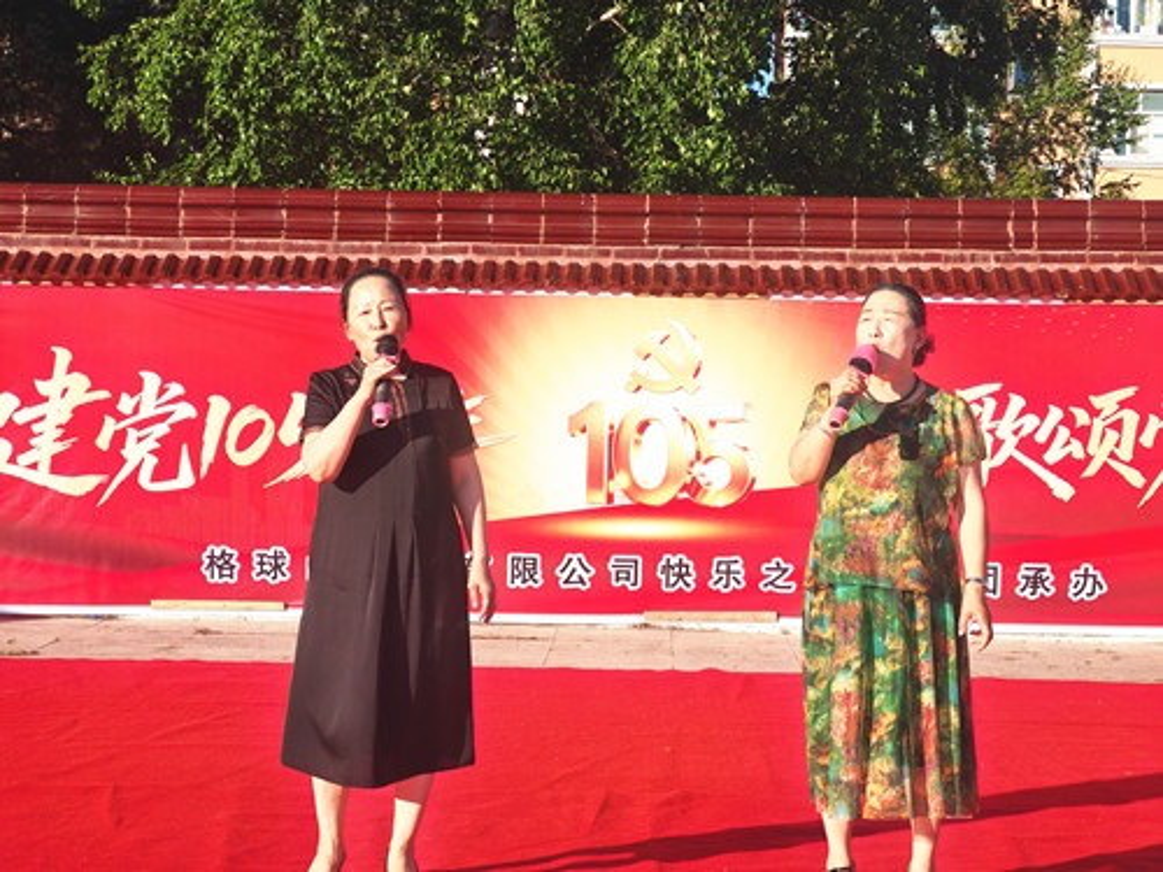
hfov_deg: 24.4
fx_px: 2688
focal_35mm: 80
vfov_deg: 18.4
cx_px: 582
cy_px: 436
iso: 50
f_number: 2.4
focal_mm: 8.67
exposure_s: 1/660
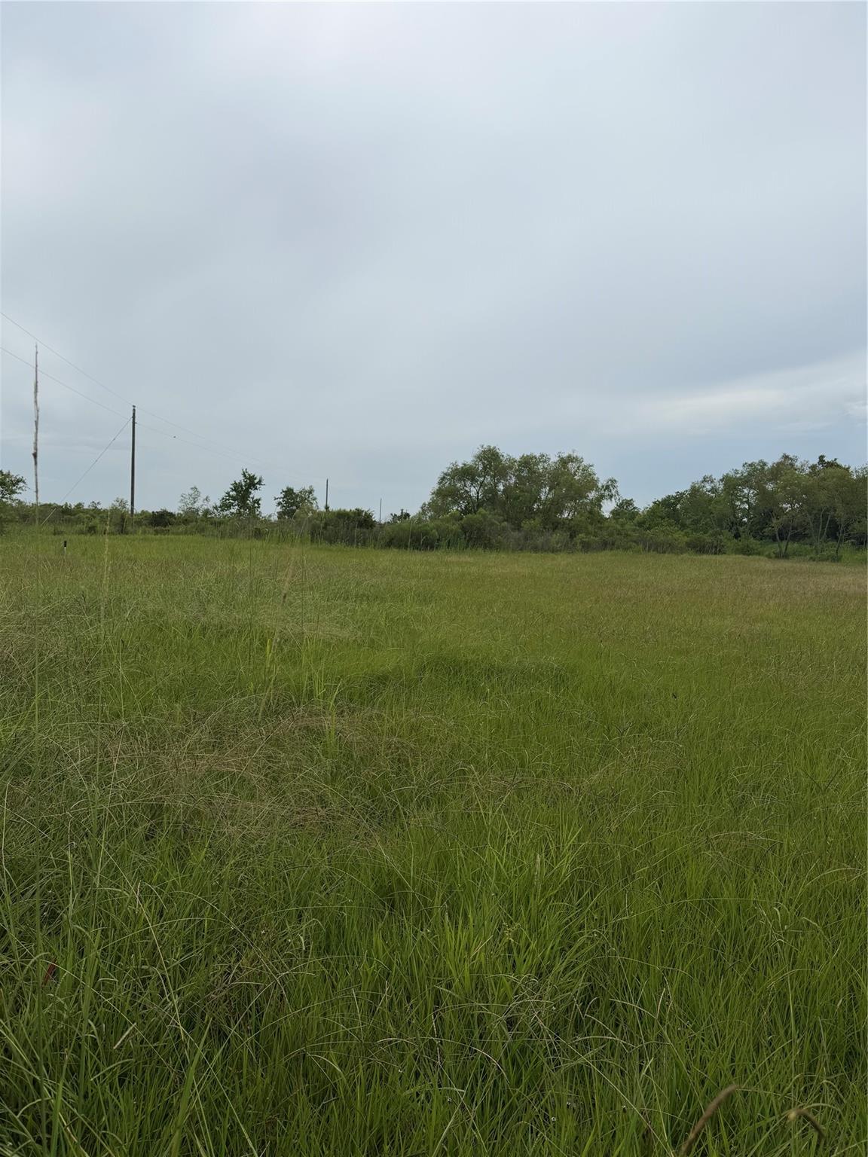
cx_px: 434
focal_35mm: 24
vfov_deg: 71.6
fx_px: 802
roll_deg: -2.2
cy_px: 578
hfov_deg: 56.8
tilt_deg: -2.3
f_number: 1.78
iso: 80
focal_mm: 6.76
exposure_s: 1/8130
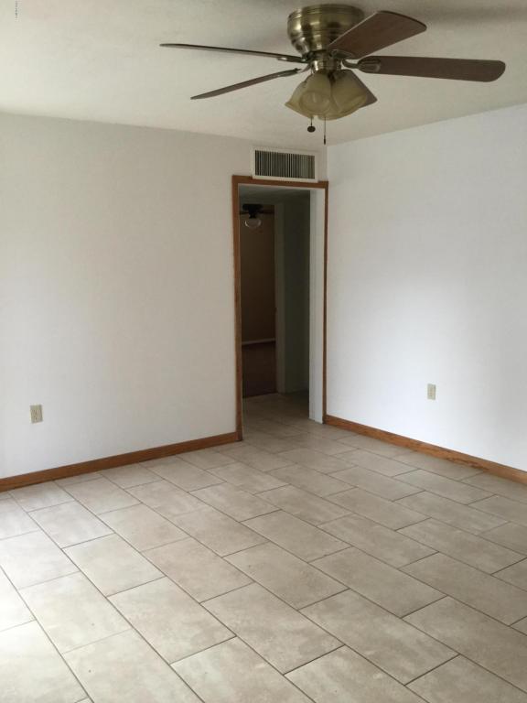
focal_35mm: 31
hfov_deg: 45.4
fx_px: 629
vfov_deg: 58.4
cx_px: 264
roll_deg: +1.5
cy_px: 352
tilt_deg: -7.5
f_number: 2.4
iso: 80
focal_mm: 3.3
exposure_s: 1/30
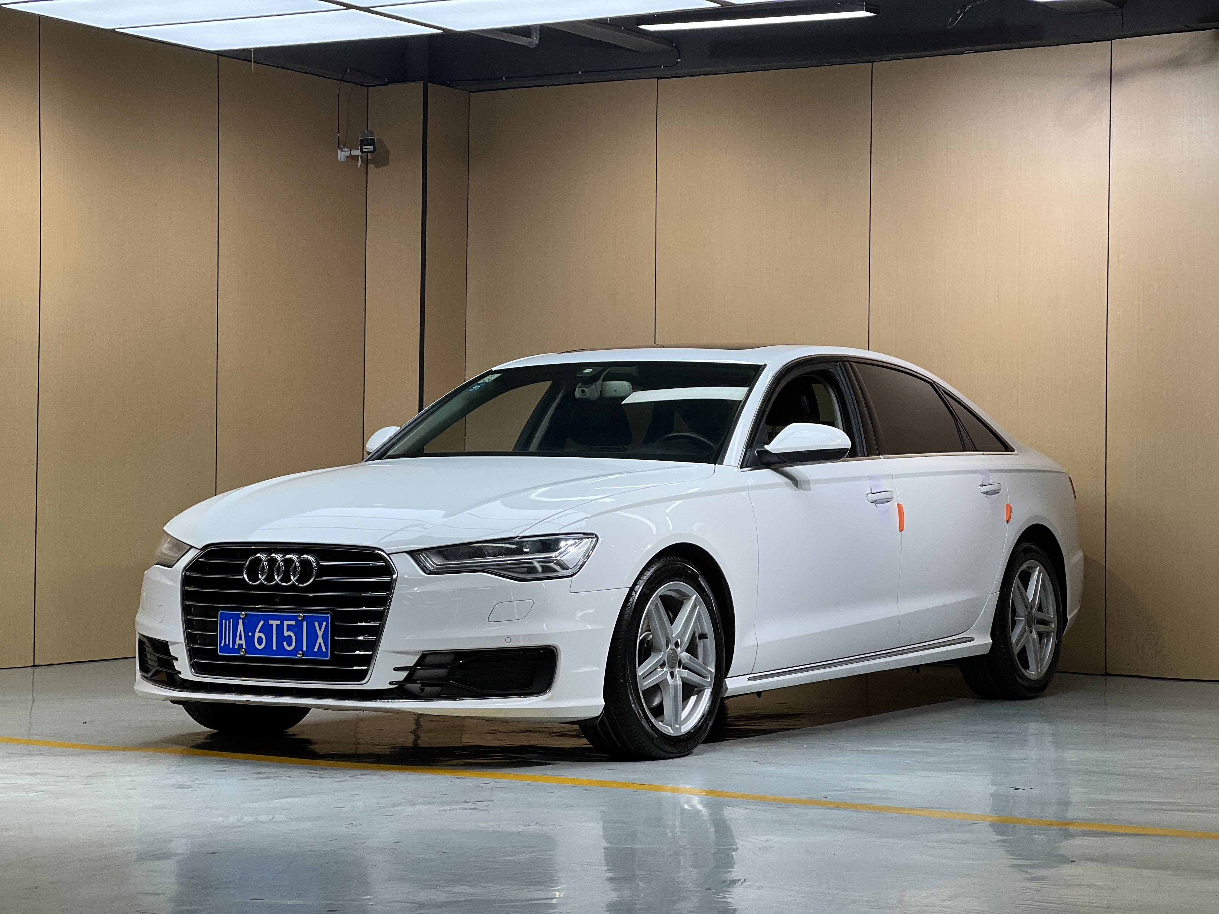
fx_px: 2712
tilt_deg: +1.2
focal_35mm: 77
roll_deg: -0.7
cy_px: 457
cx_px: 610
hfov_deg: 25.3
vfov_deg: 19.1
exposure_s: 1/100
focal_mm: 9
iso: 50
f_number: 2.8
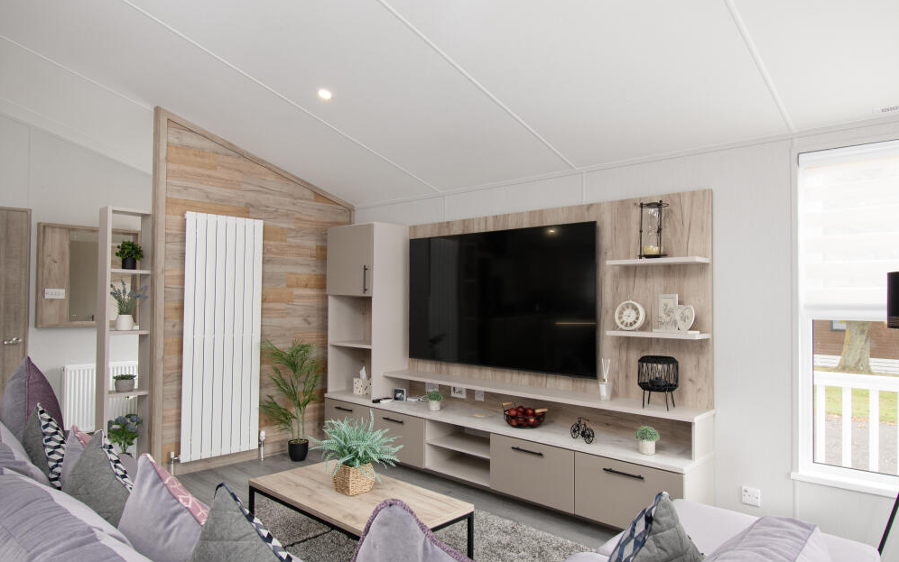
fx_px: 539
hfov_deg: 79.6
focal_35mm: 22
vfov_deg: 55.1
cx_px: 460
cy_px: 276
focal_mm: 14
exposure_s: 1/8
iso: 320
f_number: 8
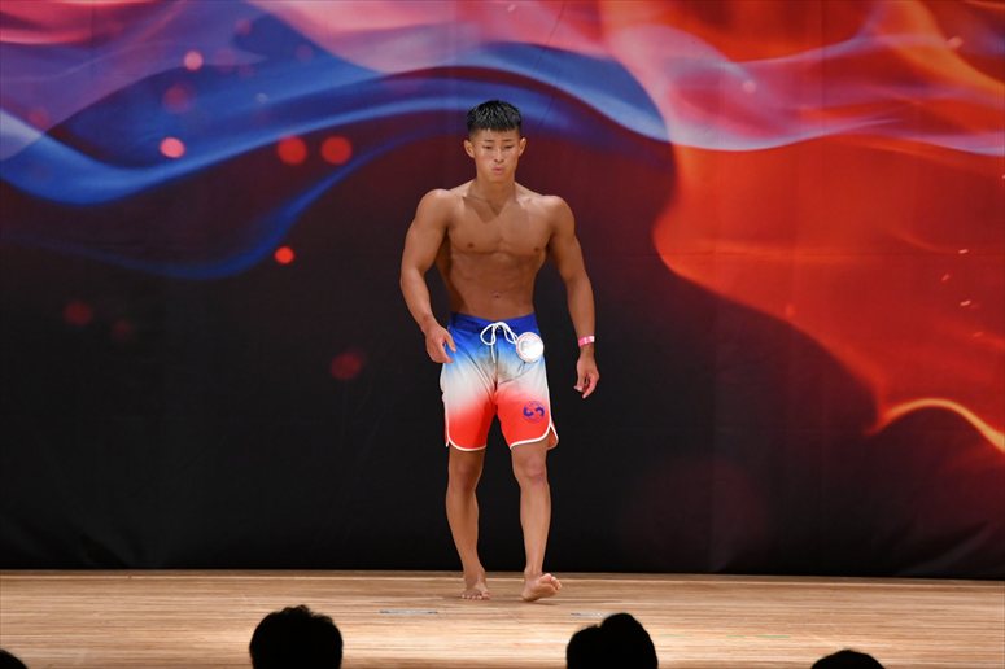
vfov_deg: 5.4
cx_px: 502
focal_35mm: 255
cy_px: 334
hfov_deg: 8.1
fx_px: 7115
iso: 3200
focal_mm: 170
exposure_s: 1/400
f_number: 5.6
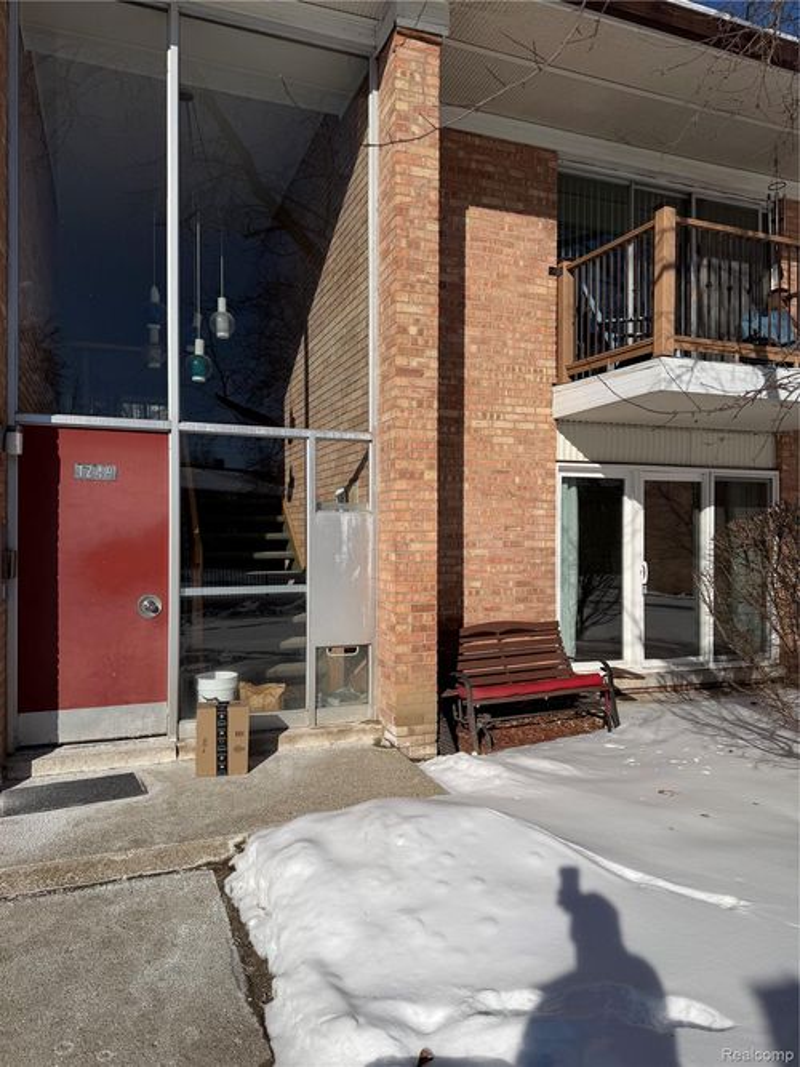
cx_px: 400
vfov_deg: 71.6
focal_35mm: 24
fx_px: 740
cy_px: 534
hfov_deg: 56.8
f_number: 1.78
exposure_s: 1/14286
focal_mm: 6.76
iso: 100
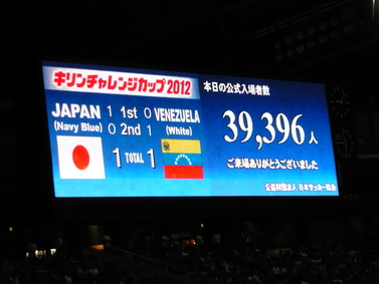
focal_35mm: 146
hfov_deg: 13.5
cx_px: 191
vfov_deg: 10.2
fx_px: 1599
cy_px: 142
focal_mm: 13.6
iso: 320
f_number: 4.4
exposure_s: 1/80
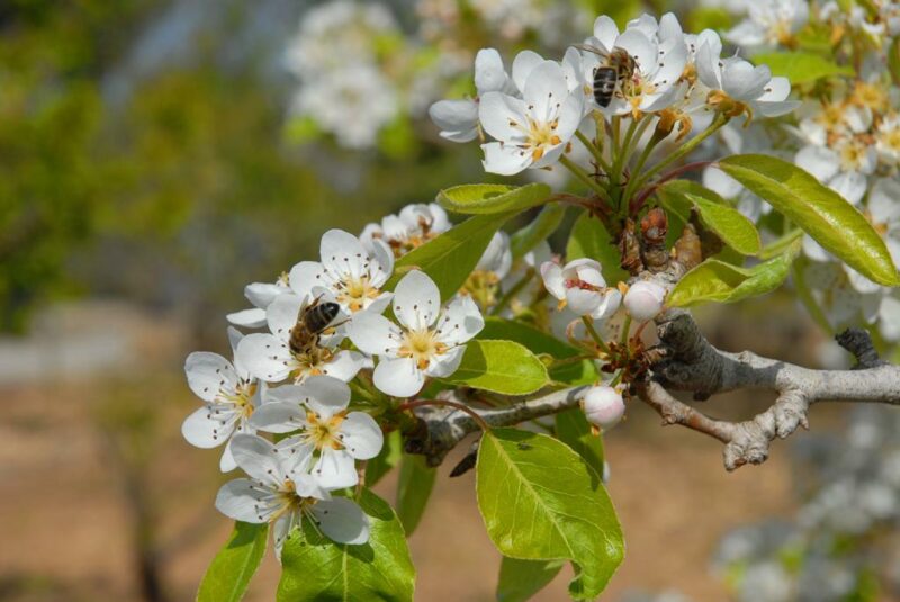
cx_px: 450
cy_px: 301
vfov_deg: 13.1
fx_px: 2627
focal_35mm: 105
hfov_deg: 19.4
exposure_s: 1/320
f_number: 9
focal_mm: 70
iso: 100
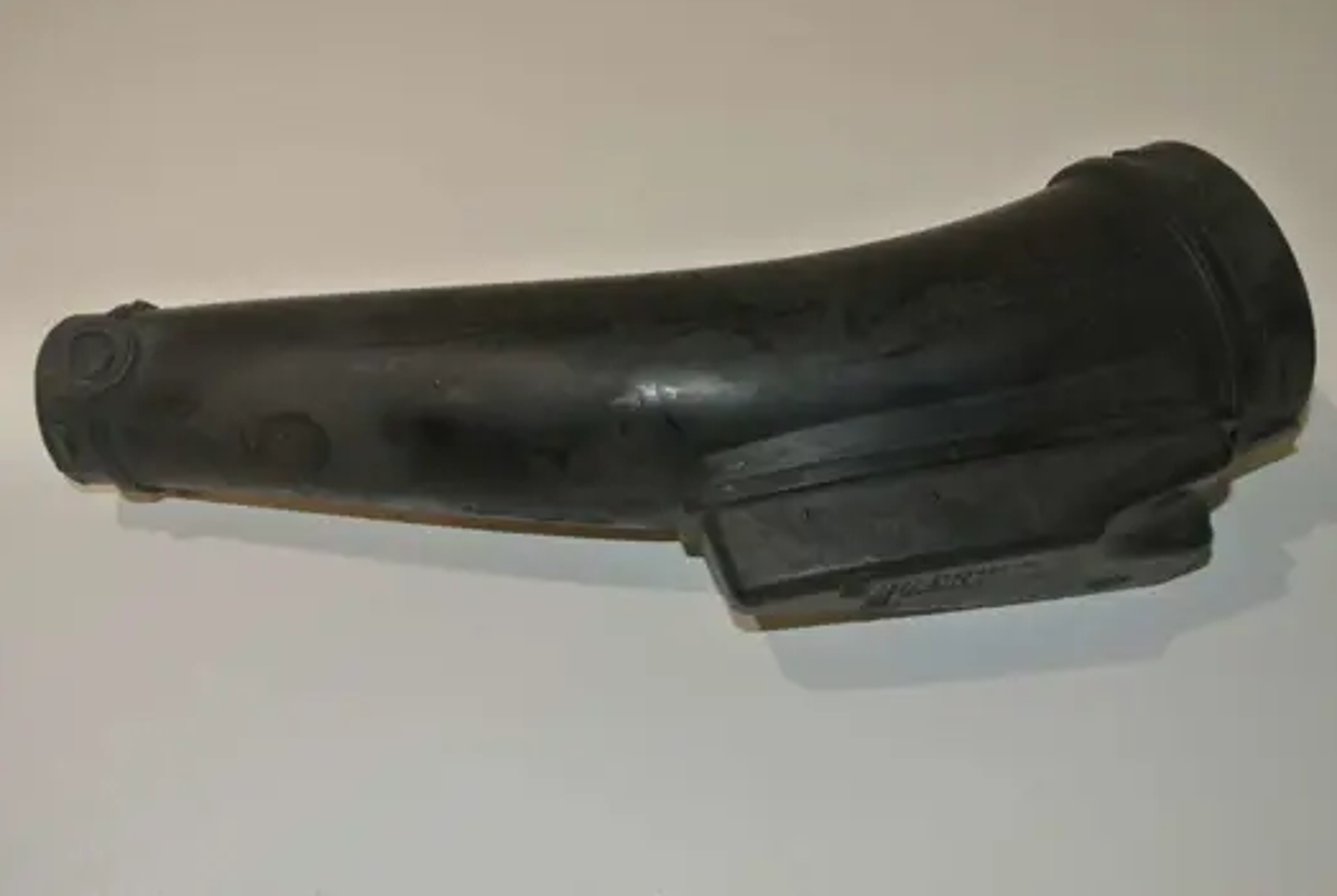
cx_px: 679
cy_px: 442
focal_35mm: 38
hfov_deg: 50.6
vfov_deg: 35.2
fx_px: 1413
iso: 200
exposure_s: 1/60
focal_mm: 14
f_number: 4
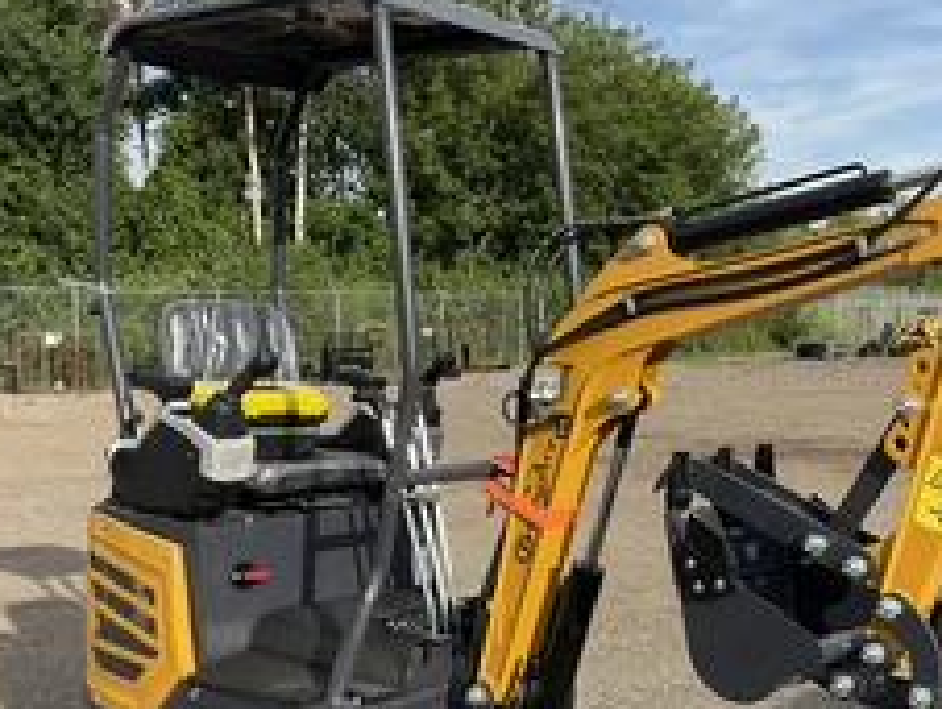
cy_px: 477
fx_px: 1390
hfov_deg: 37.4
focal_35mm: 51
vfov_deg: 28.4
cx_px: 519
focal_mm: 3
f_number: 1.8
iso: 25
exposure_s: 1/962
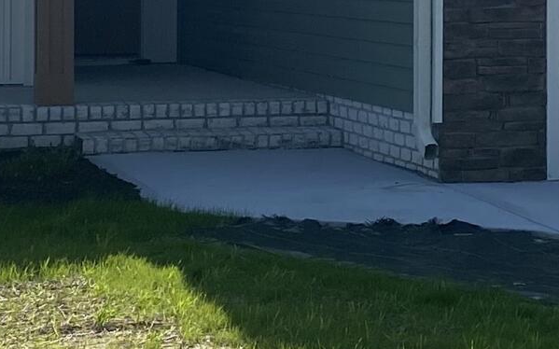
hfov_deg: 15.1
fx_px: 2102
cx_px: 435
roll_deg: -0.6
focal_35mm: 138
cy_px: -41
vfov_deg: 9.4
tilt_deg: +0.0
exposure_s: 1/5236
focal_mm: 4.25
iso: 32
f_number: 1.8
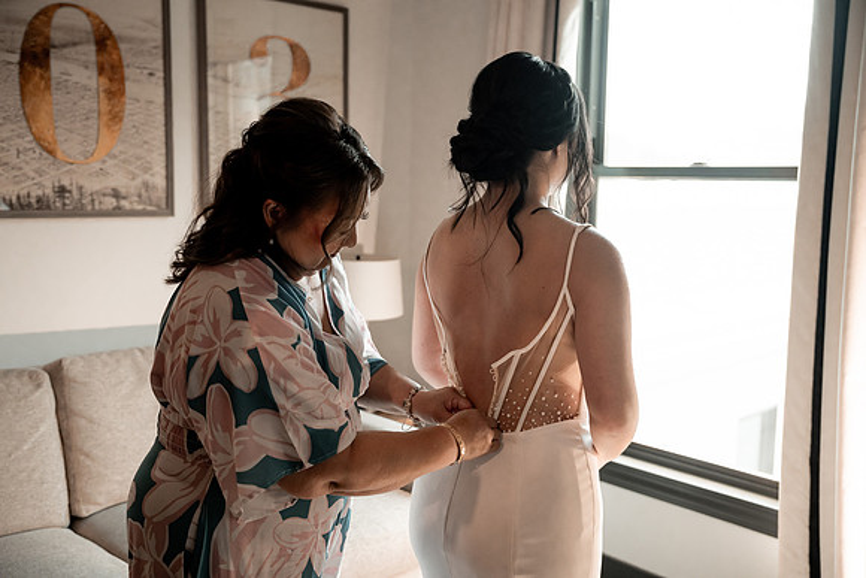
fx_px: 842
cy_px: 289
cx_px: 433
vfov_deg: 37.9
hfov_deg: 54.4
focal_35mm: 35
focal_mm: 35
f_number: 2.8
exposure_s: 1/320
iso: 1600
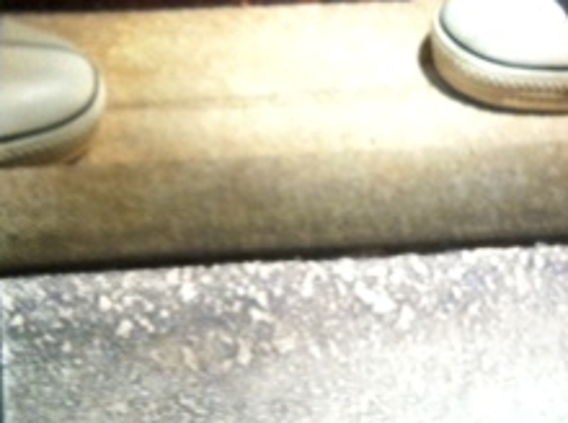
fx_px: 1670
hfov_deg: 19.3
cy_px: 28
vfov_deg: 14.3
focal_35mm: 102
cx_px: 227
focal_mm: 3.85
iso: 80
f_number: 2.8
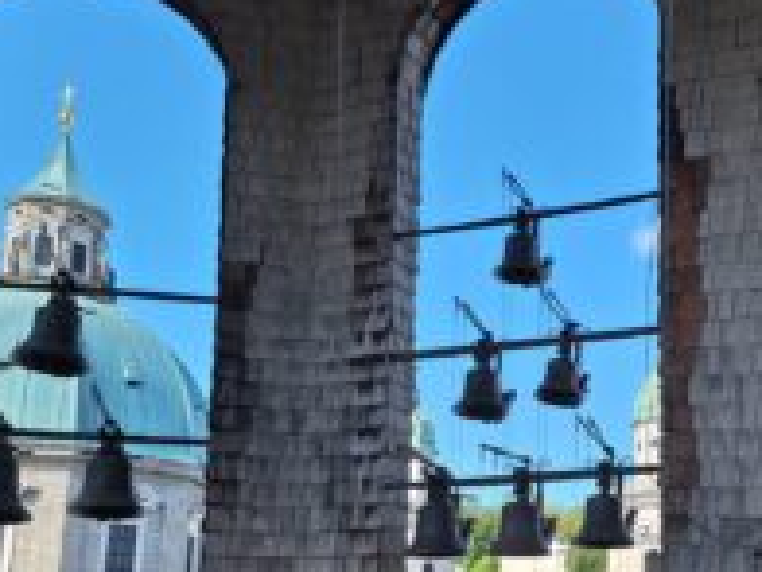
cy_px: 444
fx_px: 1035
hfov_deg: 39.4
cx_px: 564
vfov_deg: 30.3
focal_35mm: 47
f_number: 1.8
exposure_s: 1/1495
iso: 40
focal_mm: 5.54
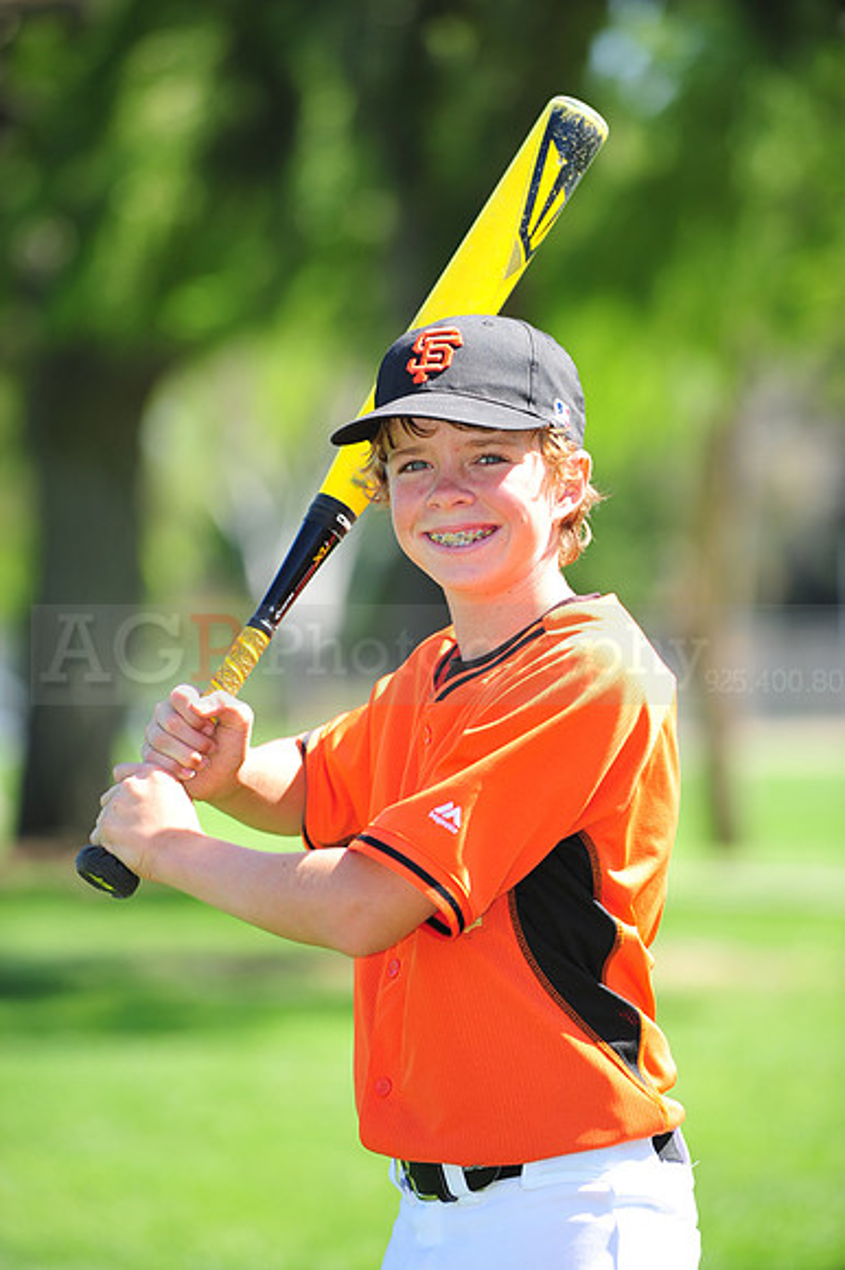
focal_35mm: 200
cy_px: 635
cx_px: 422
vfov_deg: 10.3
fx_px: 7050
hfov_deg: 6.9
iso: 200
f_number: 4.5
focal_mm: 200
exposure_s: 1/500
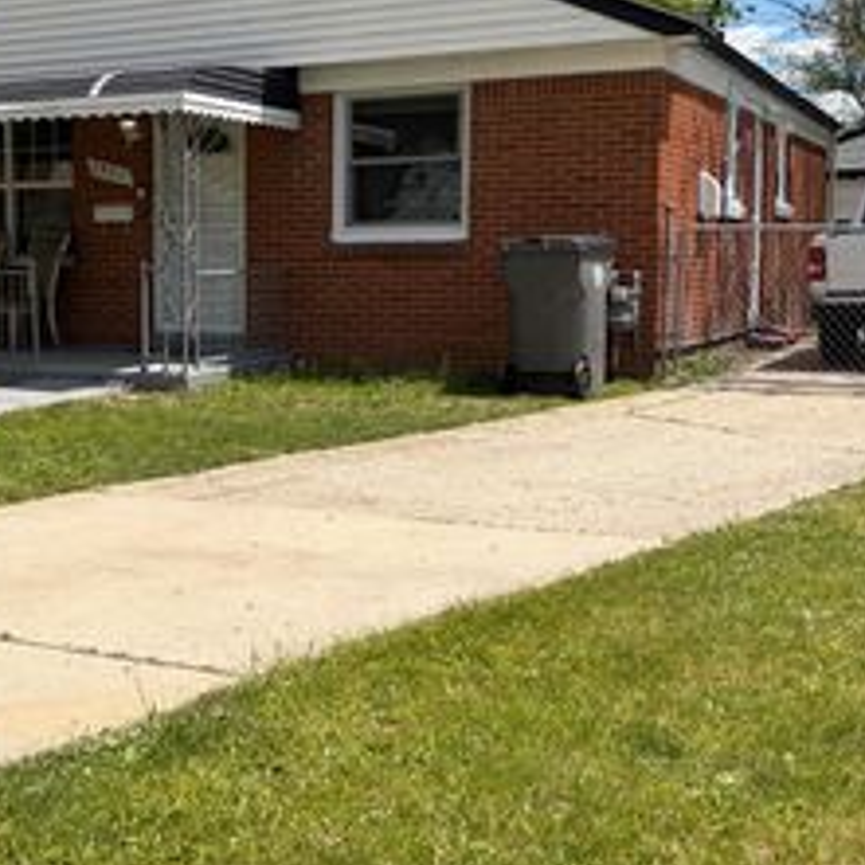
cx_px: 172
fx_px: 1470
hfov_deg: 31.9
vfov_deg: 32.8
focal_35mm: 52
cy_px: 389
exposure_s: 1/4329
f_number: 1.6
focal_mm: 5.96
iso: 50
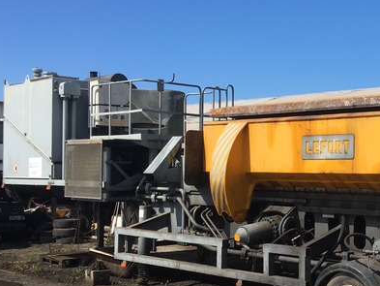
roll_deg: -0.4
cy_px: 164
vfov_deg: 24.8
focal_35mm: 59
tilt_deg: +1.1
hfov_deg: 30.5
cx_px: 374
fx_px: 648
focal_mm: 4.15
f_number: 2.2
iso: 25
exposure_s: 1/1350
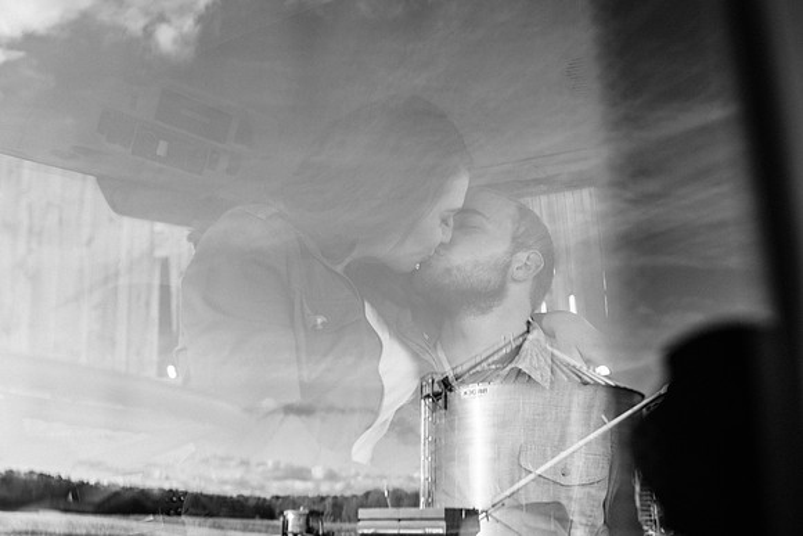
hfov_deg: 52.5
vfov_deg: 36.4
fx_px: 814
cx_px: 402
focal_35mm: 36
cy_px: 268
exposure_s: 1/640
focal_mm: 35
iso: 200
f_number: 3.2
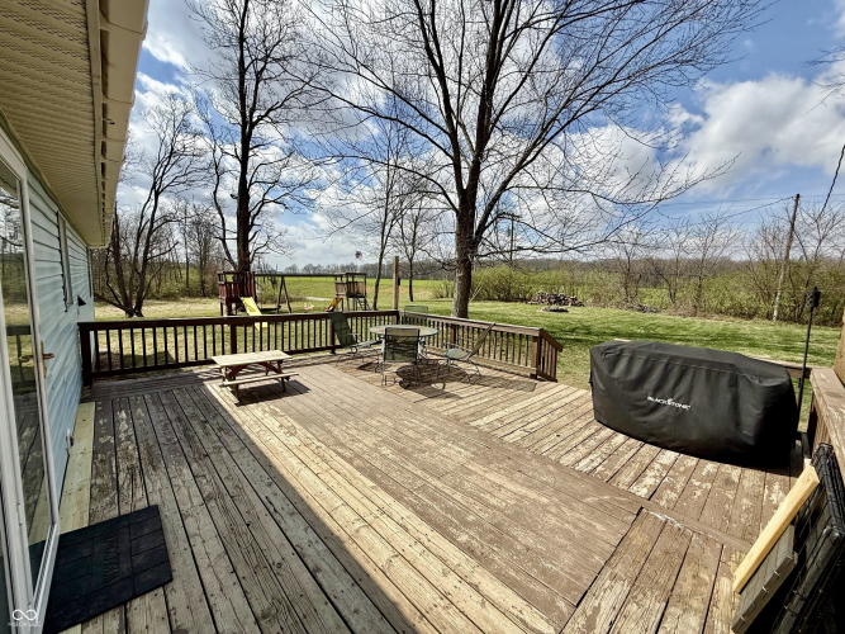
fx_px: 342
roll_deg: -2.2
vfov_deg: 85.7
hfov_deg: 102.1
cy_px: 317
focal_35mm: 14
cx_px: 422
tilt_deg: -6.1
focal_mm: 2.22
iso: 50
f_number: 2.2
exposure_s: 1/2841
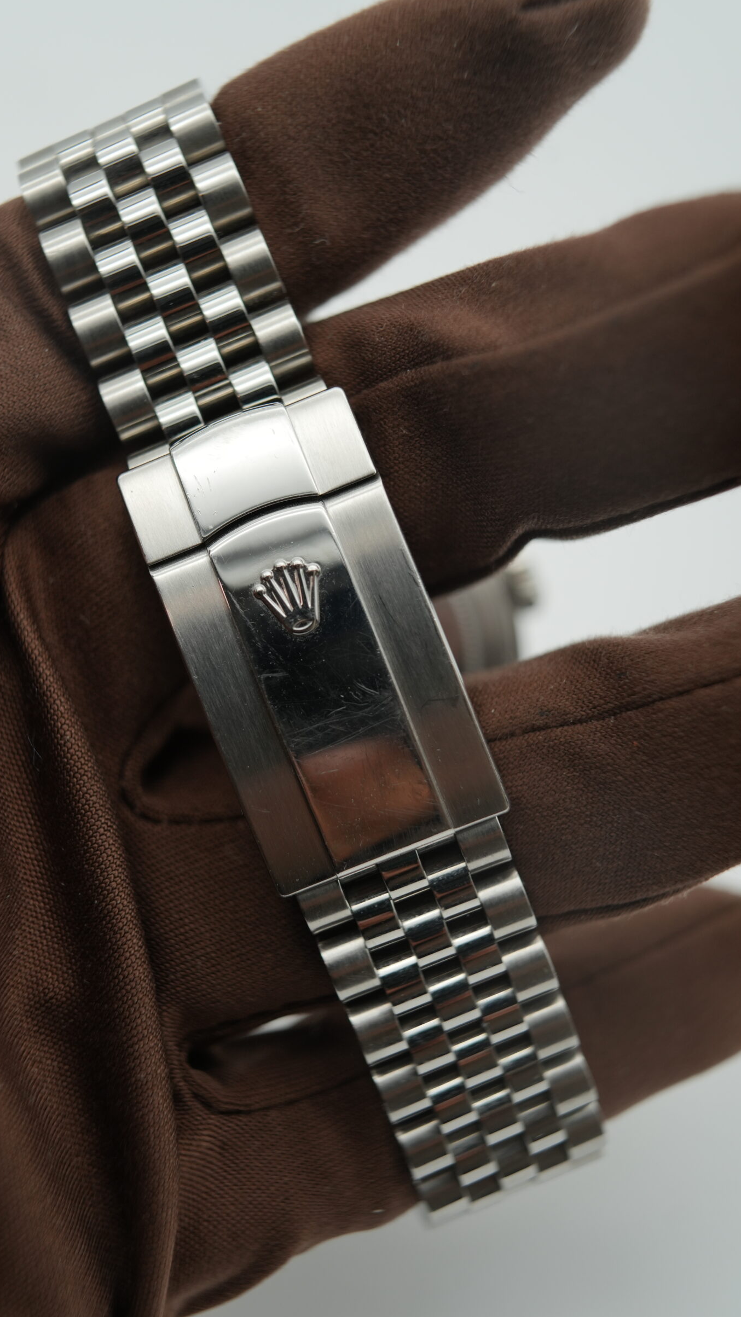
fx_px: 1362
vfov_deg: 51.6
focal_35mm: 39
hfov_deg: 30.4
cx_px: 305
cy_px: 647
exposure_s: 1/250
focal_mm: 35
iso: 400
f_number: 5
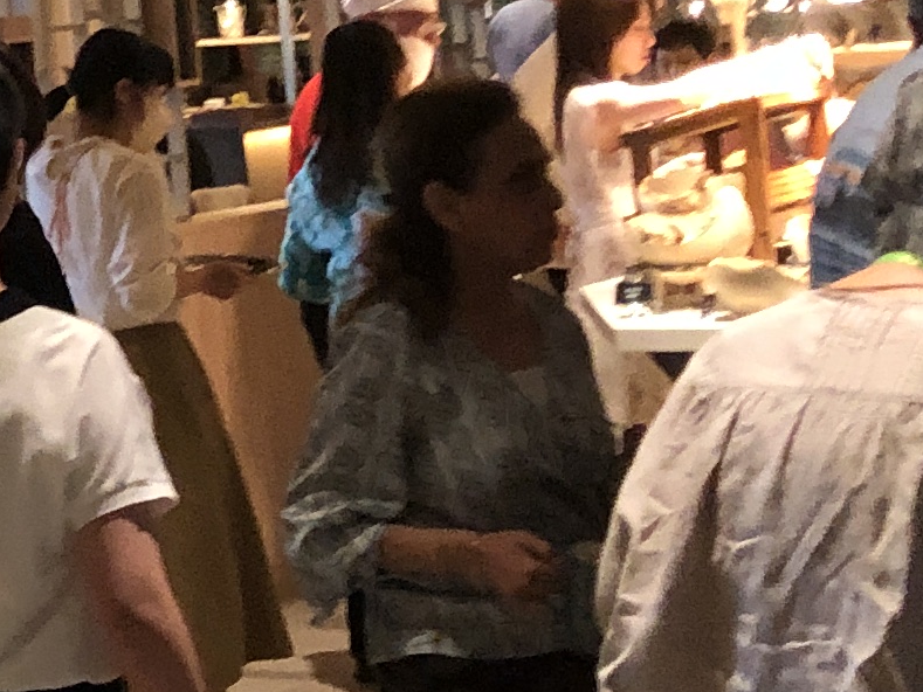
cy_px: -36
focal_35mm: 143
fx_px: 3814
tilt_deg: +0.9
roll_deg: +3.4
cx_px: -694
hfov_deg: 12.7
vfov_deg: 10.3
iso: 80
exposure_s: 1/15
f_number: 1.8
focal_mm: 3.99
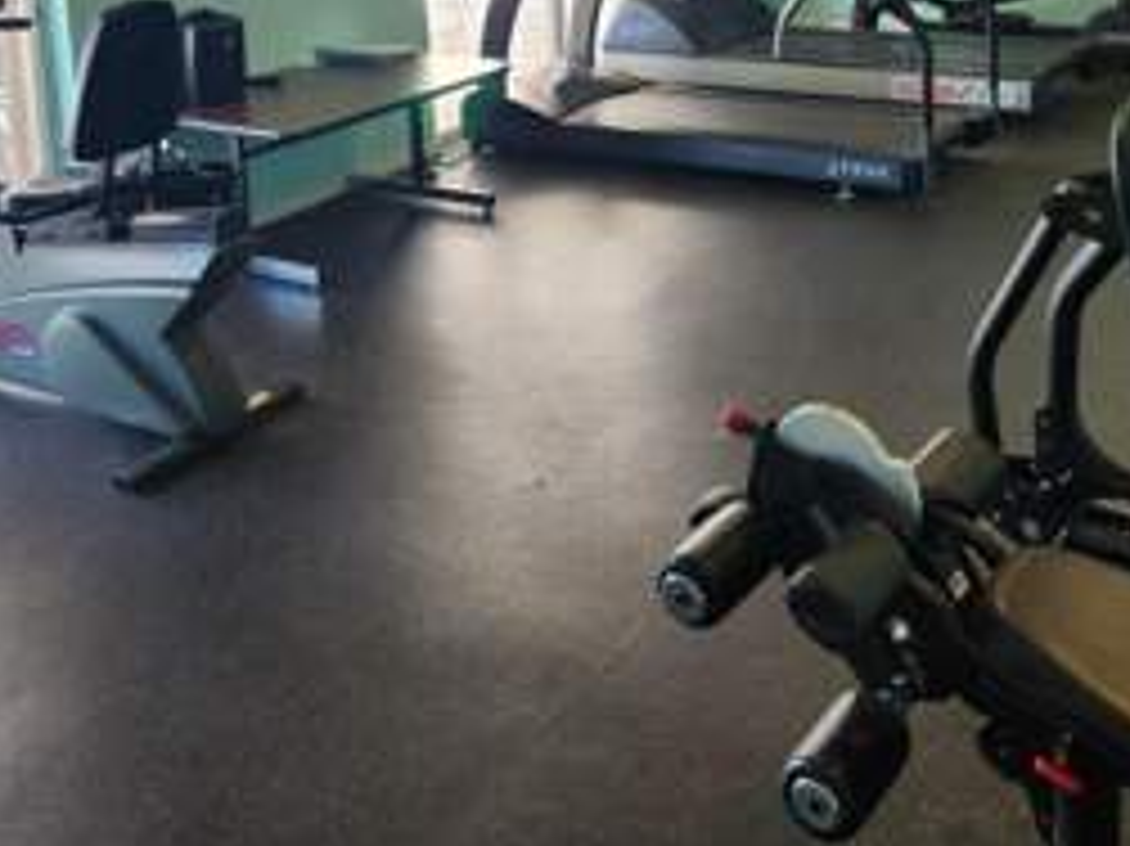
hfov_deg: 42.6
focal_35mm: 44
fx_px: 1436
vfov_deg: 31.0
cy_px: 47
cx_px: 423
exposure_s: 1/180
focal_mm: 5.4
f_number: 1.8
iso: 80
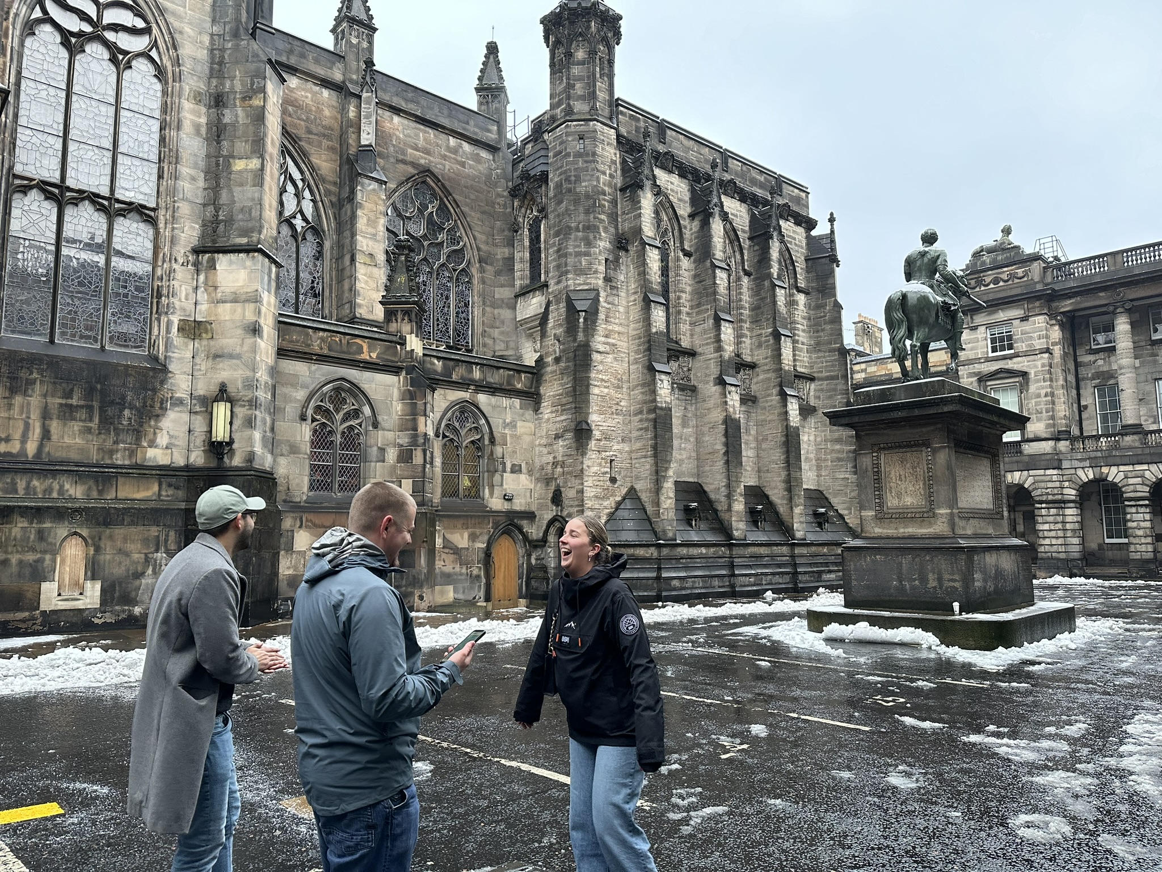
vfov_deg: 56.8
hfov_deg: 71.6
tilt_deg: +7.1
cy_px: 436
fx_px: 806
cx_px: 581
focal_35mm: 24
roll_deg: +0.4
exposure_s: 1/111
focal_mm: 6.86
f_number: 1.78
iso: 250
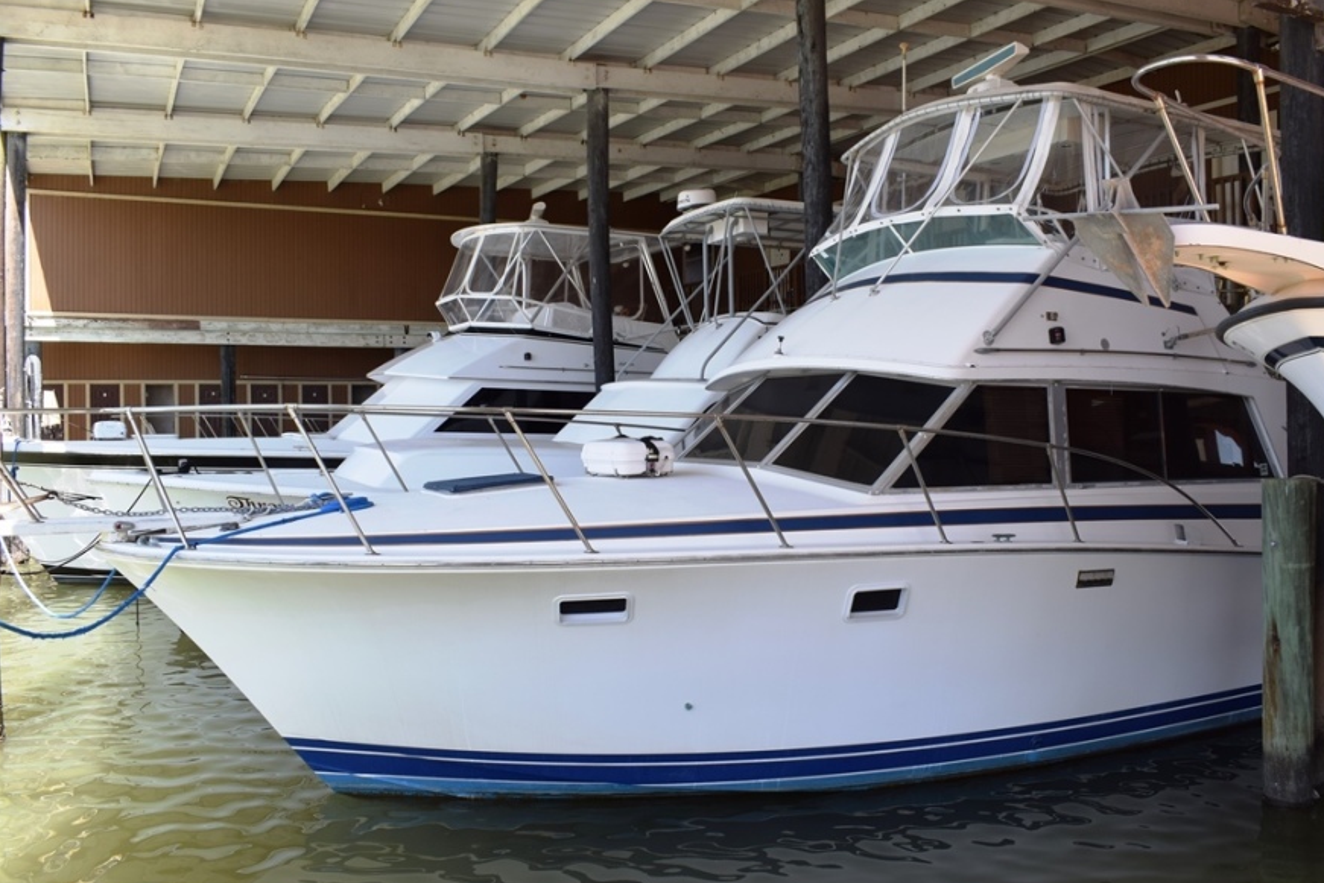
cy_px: 438
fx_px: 1140
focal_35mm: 31
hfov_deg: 60.3
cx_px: 681
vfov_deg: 42.3
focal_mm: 20
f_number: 8
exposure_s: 1/250
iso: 360
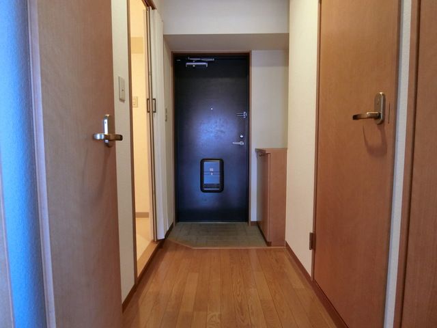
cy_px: 164
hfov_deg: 84.7
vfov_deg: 68.7
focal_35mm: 19
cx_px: 218
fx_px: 240
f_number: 2.7
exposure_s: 1/30
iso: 640
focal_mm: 4.06
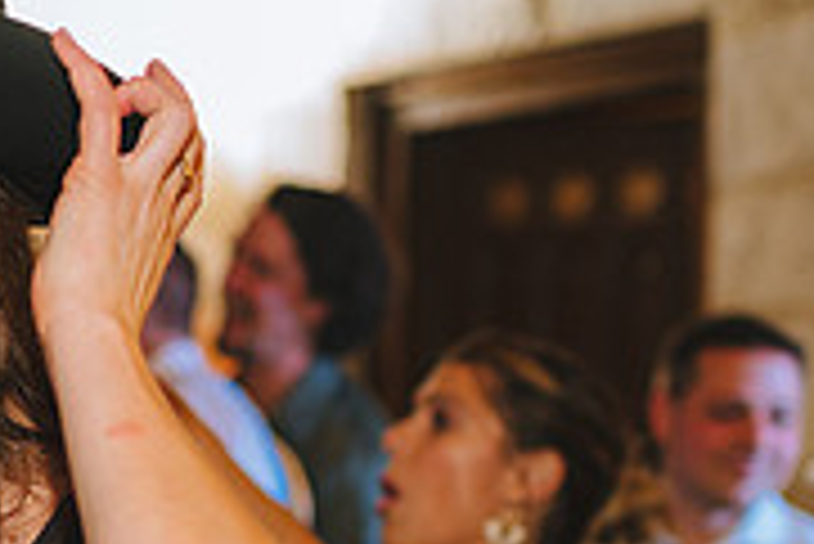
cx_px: -270
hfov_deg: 17.1
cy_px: 605
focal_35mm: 112
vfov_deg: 12.1
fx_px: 2534
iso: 800
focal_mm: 35
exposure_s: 1/200
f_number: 2.5
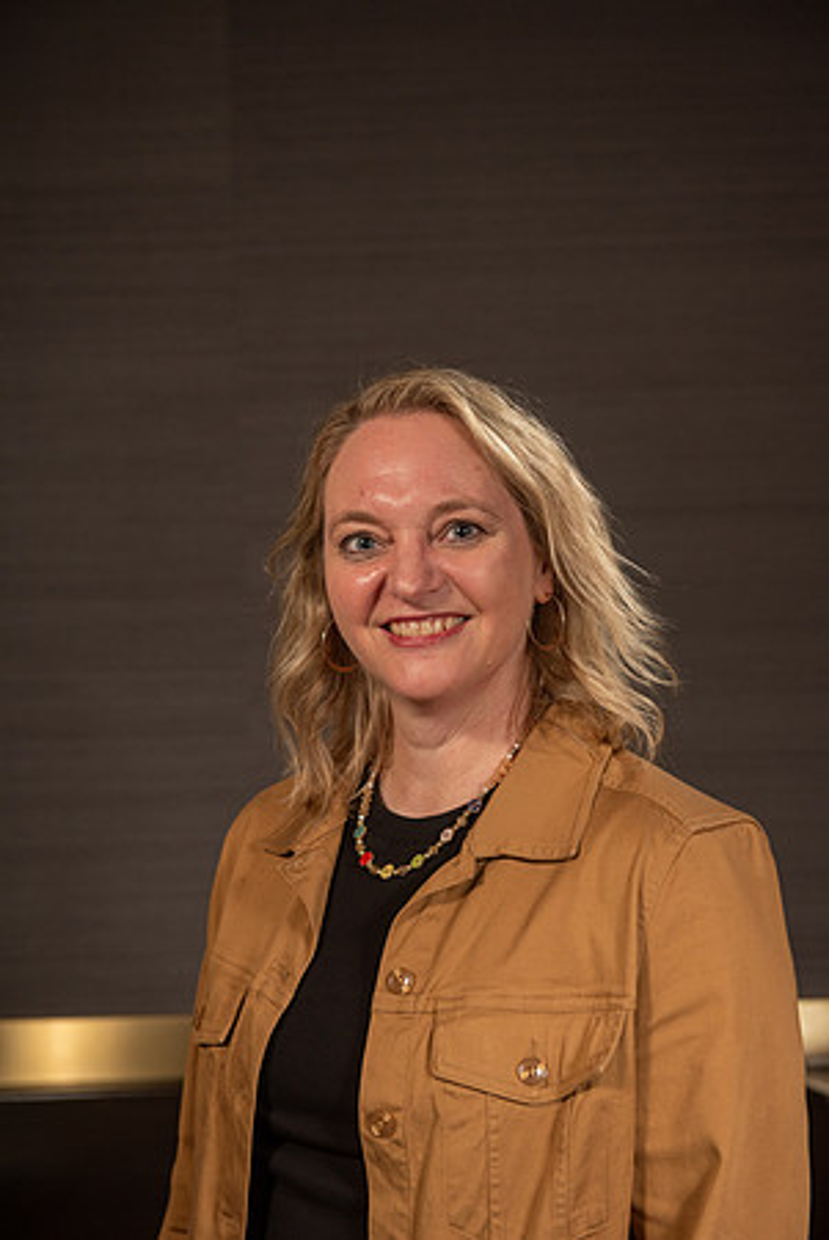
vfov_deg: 33.4
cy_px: 620
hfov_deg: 22.7
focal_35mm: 60
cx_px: 414
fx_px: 2068
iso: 800
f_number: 4
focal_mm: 60
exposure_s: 1/100
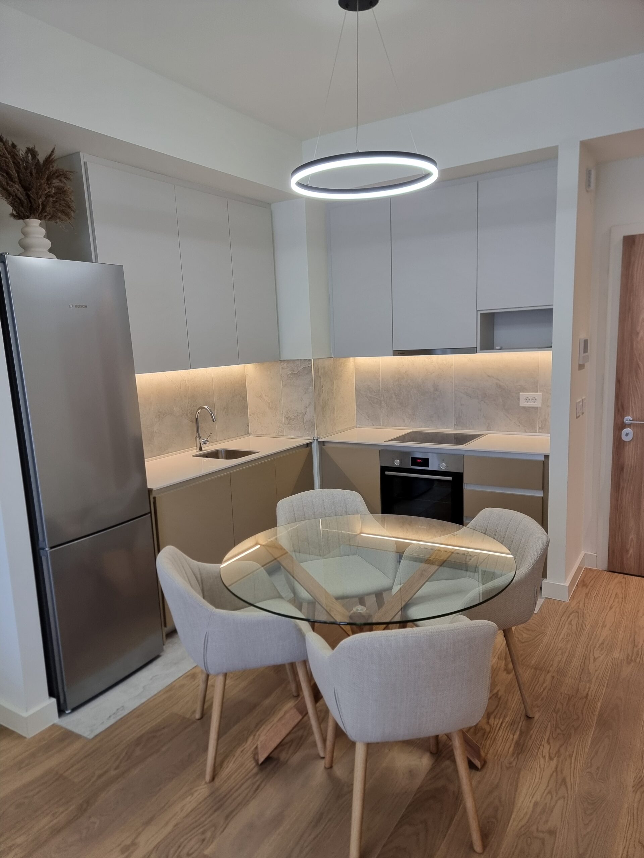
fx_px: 595
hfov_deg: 56.8
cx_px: 322
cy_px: 429
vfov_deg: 71.6
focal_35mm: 24
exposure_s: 1/100
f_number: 1.8
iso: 160
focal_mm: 6.7
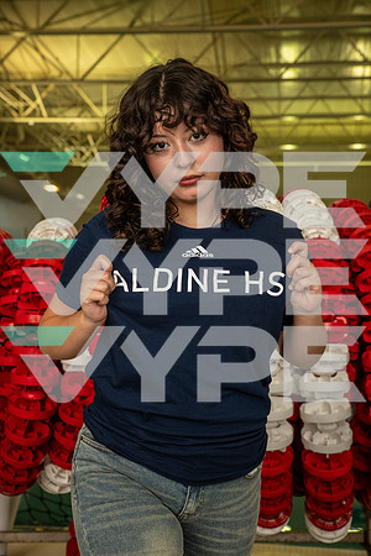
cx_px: 186
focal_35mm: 58
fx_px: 897
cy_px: 278
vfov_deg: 34.5
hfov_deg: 23.4
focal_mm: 58
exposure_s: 1/250
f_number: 7.1
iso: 500
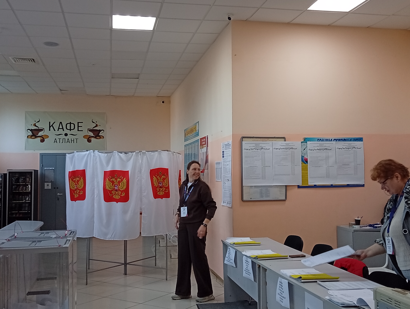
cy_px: 154
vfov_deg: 34.4
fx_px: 498
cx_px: 205
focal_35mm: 42
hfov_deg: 44.7
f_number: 1.8
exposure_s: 1/50
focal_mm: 4.15
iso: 100
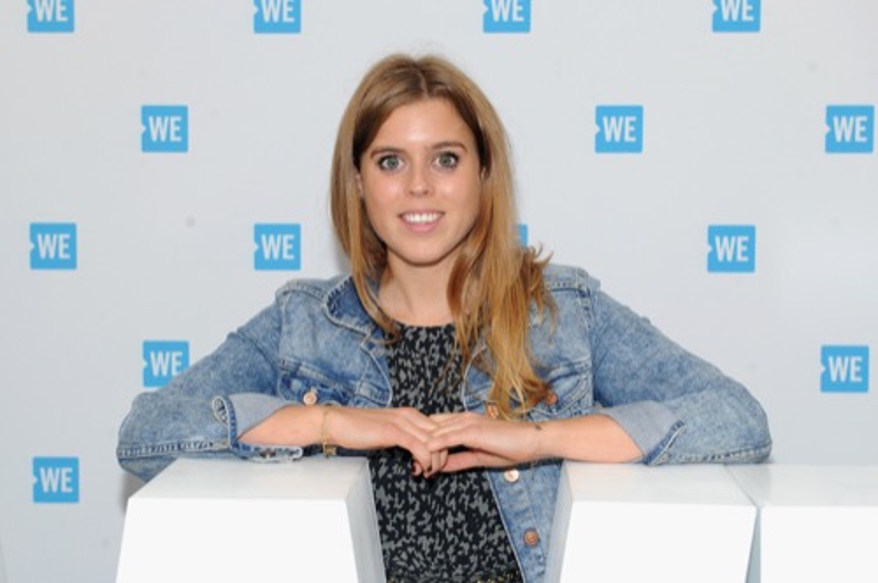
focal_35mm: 70
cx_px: 439
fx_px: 1705
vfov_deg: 19.4
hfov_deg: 28.9
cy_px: 292
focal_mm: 70
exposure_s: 1/125
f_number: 7.1
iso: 1000
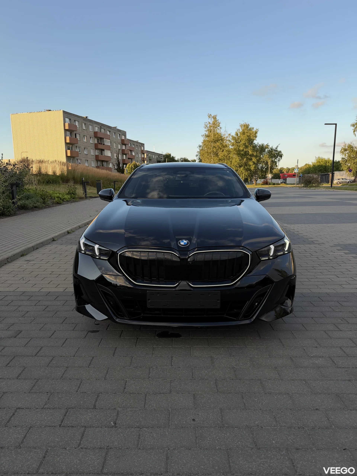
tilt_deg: -10.7
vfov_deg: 71.6
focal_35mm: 24
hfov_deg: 56.8
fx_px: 330
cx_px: 178
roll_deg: -0.2
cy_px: 238
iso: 160
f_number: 1.78
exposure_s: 1/598
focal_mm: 6.76
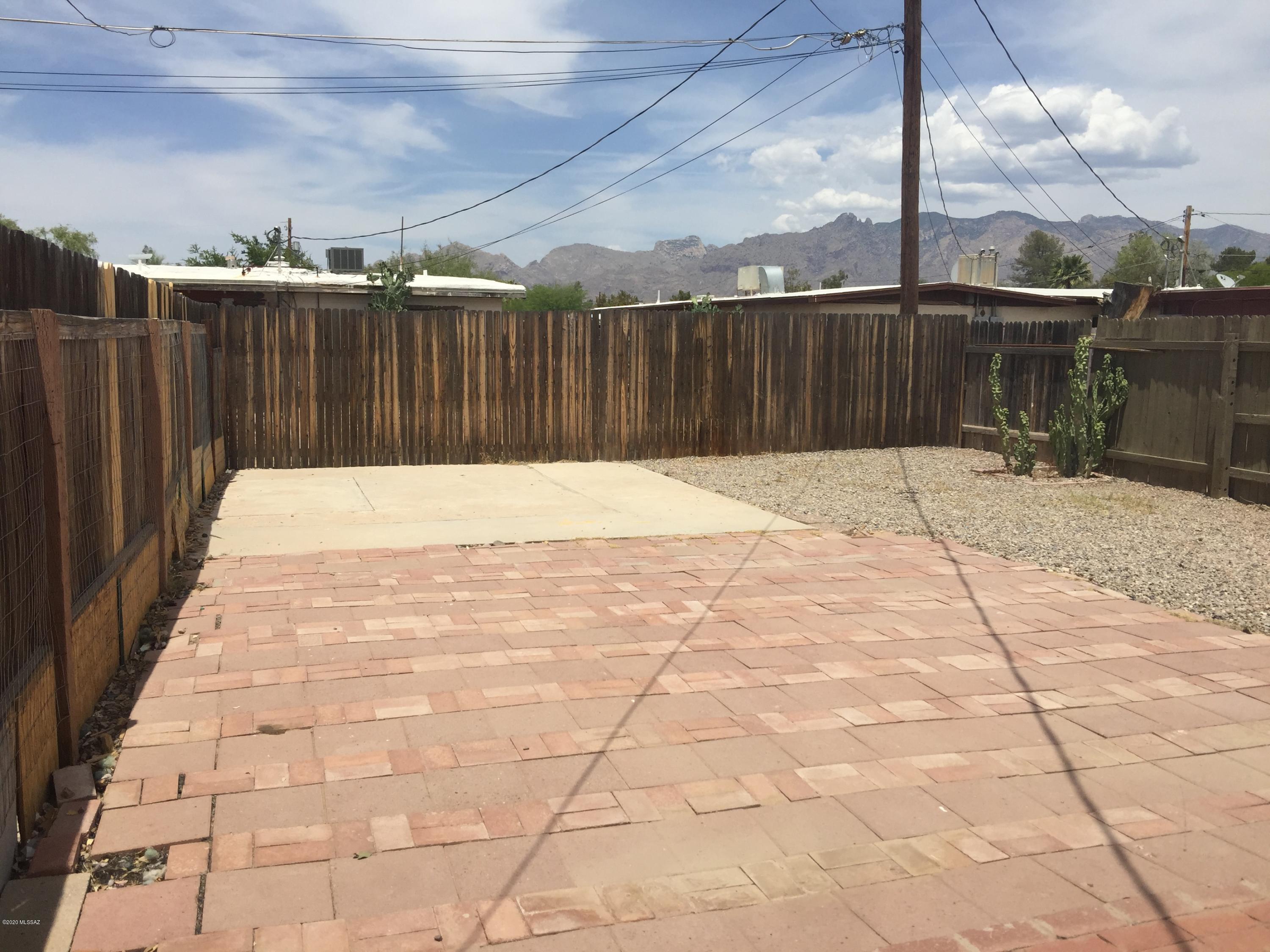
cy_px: 476
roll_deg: -1.1
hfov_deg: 61.7
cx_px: 635
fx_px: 1064
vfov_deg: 48.2
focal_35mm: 29
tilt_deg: -8.3
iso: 32
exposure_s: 1/3300
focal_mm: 4.15
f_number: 2.2
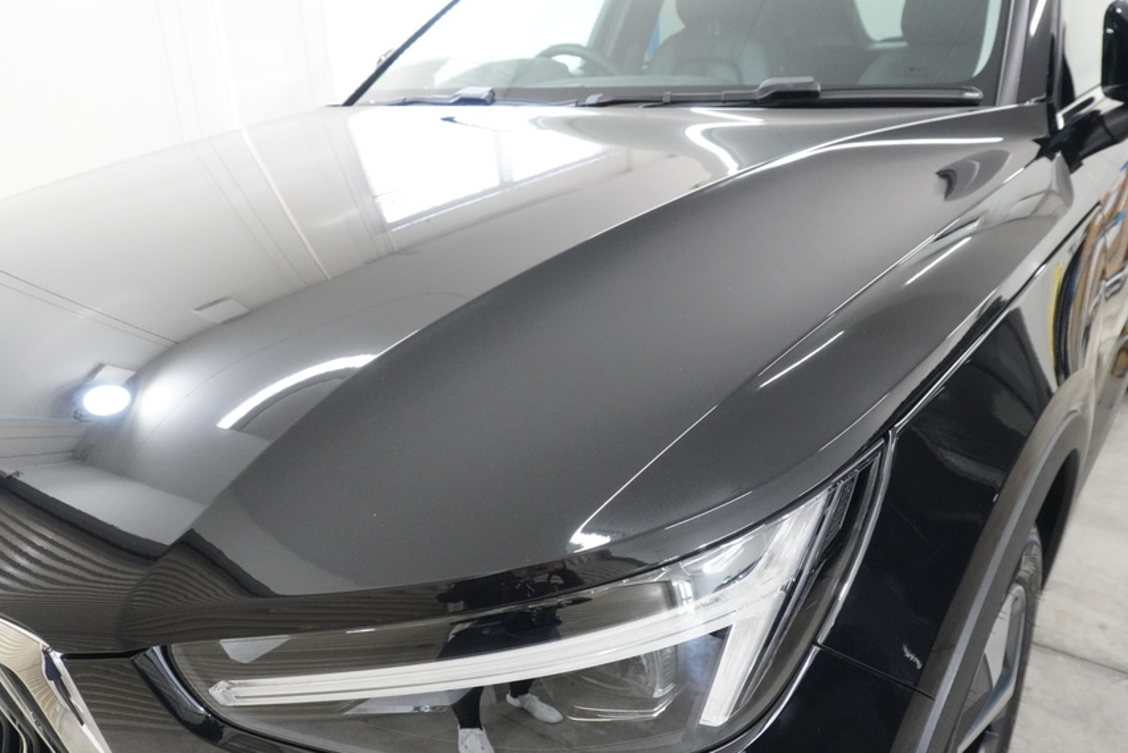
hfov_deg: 67.4
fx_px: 846
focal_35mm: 27
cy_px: 402
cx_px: 560
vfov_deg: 47.9
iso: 3200
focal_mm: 16
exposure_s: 1/125
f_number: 5.6
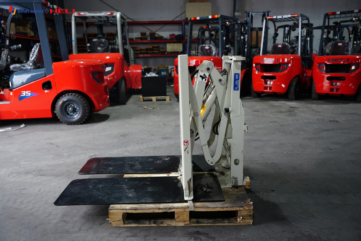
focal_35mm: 30
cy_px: 120
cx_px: 180
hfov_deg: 61.9
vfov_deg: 43.6
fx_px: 301
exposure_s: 1/100
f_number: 3.5
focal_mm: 30
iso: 1600
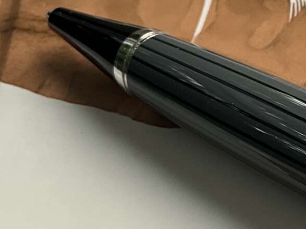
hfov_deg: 14.7
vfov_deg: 11.8
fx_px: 1114
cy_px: 139
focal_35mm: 126
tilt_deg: -52.9
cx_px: 445
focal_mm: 3
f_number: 1.8
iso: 20
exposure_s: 1/153
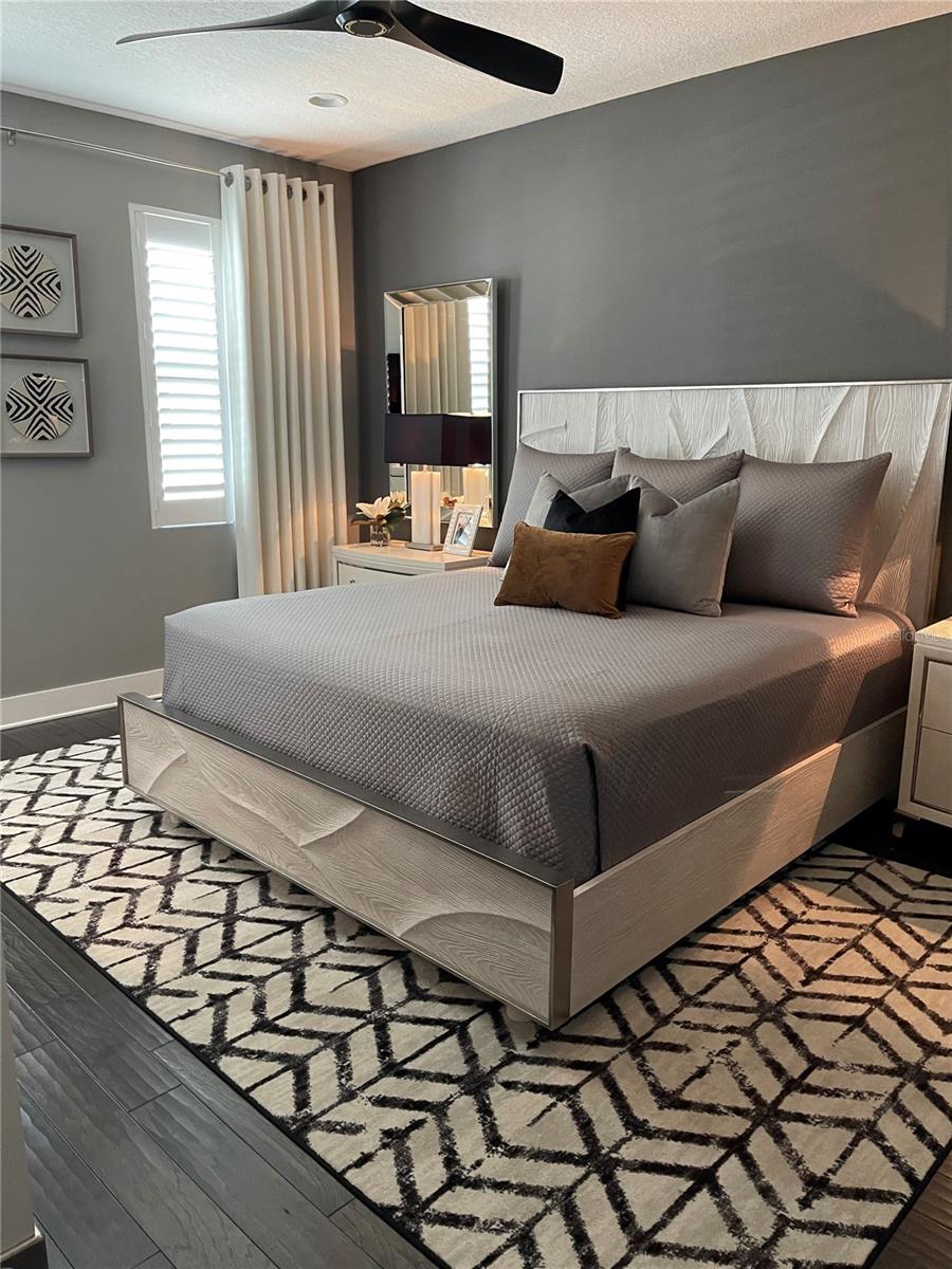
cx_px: 476
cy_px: 634
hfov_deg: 54.9
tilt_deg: -12.2
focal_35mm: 25
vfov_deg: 69.4
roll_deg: +0.0
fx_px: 917
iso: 500
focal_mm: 5.1
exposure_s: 1/60
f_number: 1.6
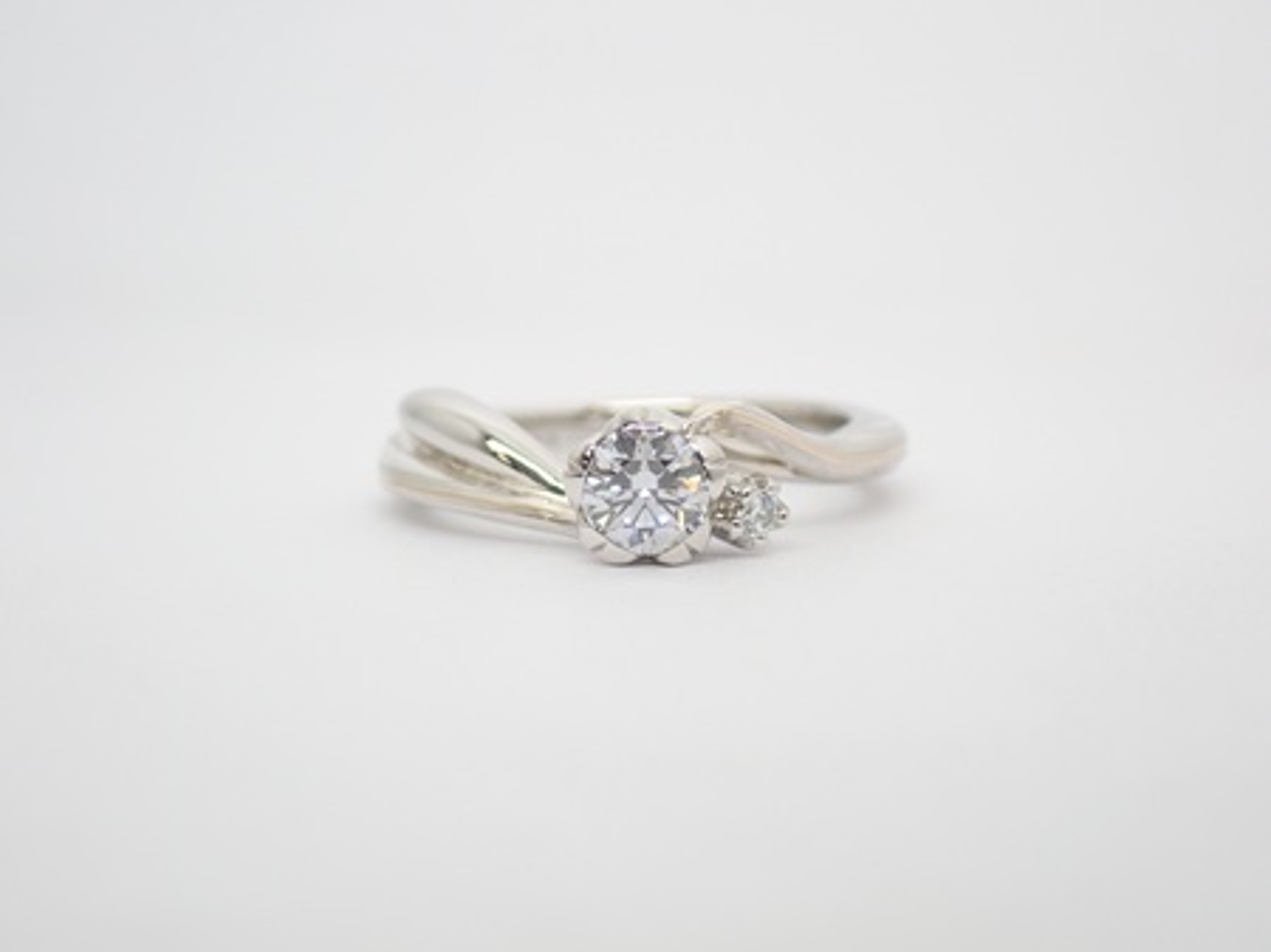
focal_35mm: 82
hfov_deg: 23.8
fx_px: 3009
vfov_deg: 18.0
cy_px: 476
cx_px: 636
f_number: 4.3
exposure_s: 1/100
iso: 200
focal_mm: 14.62
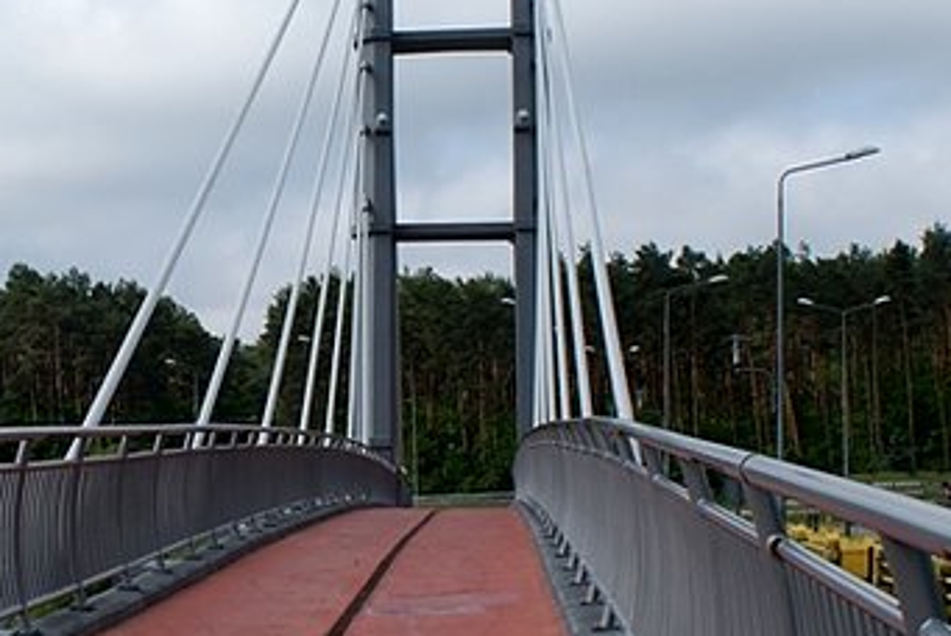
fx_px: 2300
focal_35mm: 87
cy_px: 296
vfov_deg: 15.7
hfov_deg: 22.8
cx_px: 112
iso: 100
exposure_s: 1/200
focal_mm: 22
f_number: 10
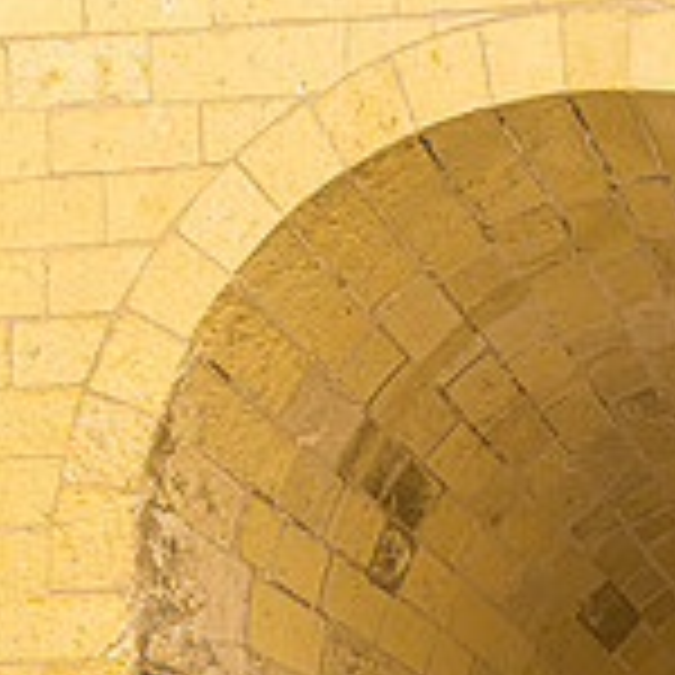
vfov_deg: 22.2
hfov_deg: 24.0
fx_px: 1522
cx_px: 666
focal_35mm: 69
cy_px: 900
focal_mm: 18
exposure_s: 1/320
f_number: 5.6
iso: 400
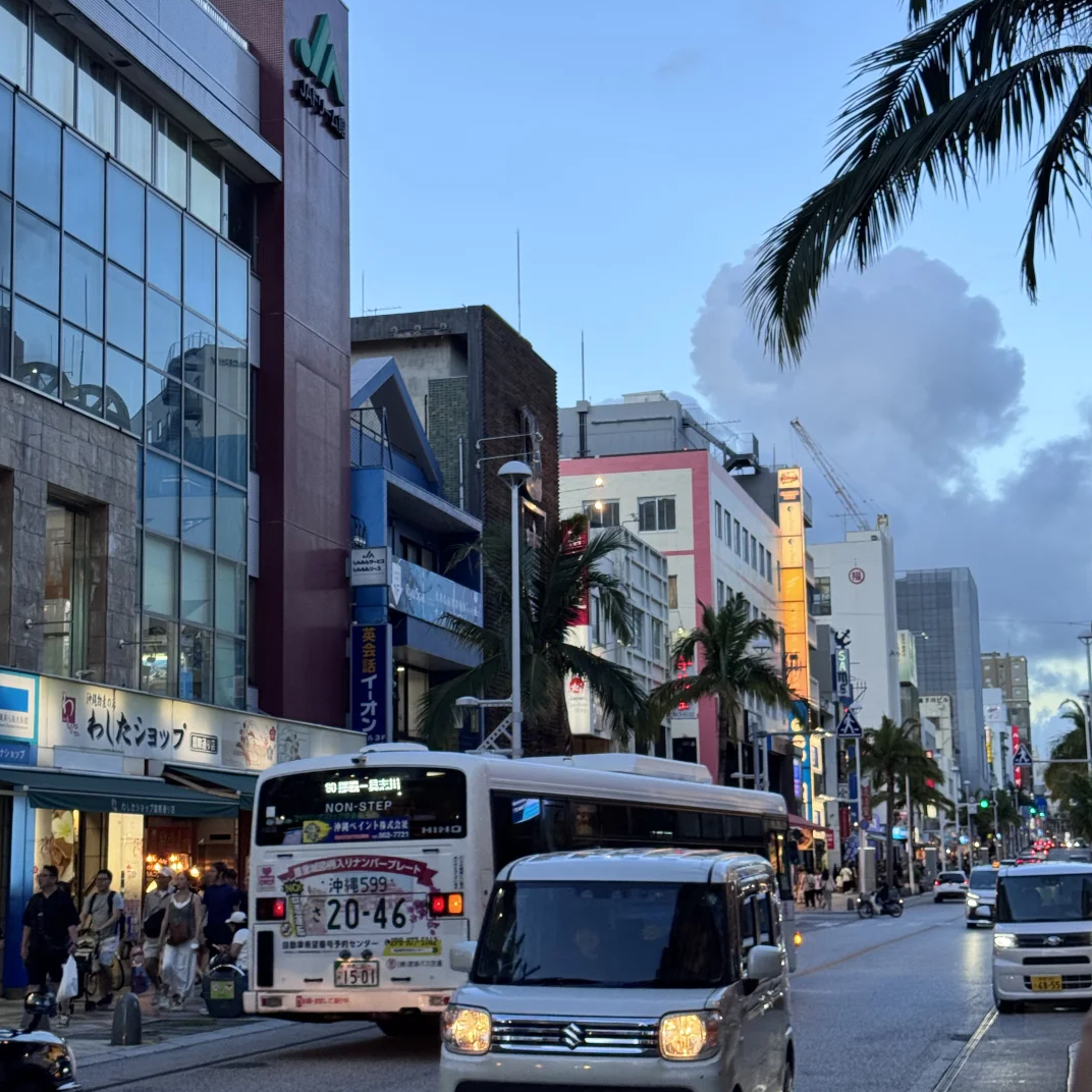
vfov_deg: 30.0
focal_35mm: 57
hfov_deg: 30.0
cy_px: 541
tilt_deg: +9.3
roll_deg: -1.4
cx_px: 543
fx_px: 2034
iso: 50
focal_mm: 6.76
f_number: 1.78
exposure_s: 1/209
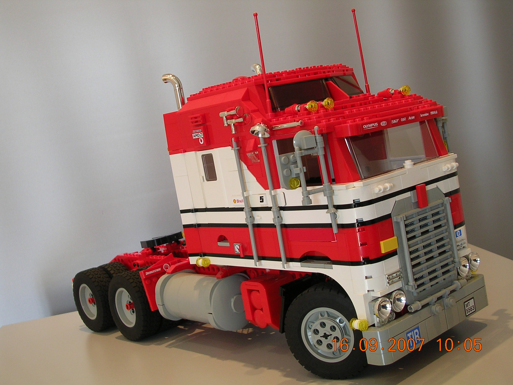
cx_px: 256
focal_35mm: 46
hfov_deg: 41.2
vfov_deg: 31.5
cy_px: 192
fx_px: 682
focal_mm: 7.1
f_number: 3
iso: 50
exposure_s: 1/30.8
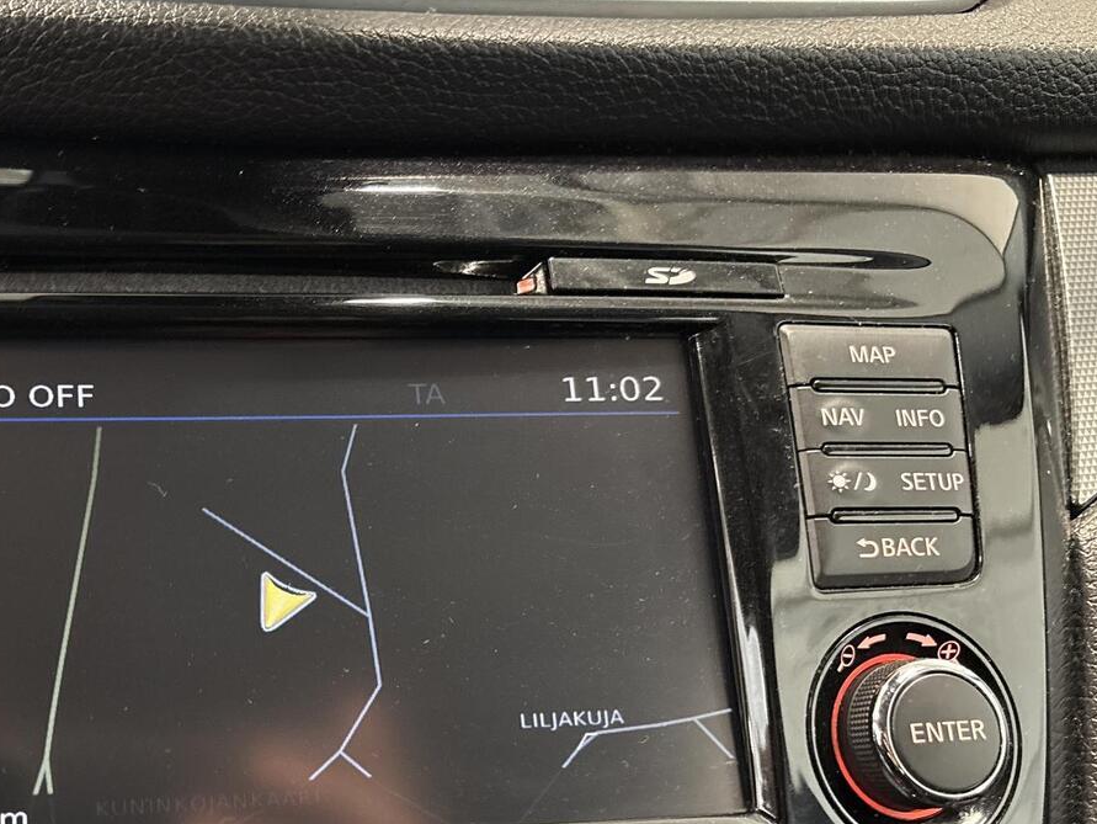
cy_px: 505
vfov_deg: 34.2
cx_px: 224
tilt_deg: -17.6
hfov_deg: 42.8
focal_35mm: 42
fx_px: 1332
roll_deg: -2.1
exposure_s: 1/28
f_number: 1.6
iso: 640
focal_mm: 5.96
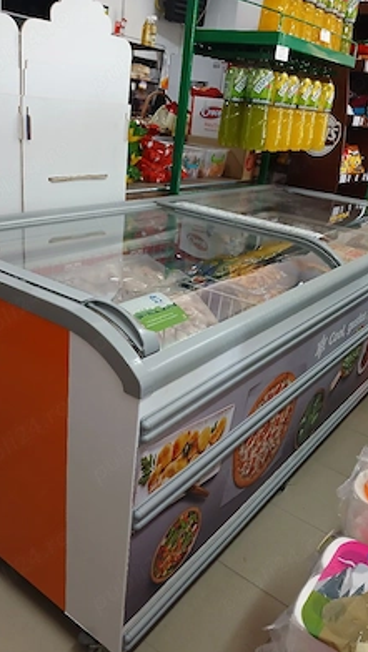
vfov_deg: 64.3
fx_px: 520
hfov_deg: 39.0
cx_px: 178
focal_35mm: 30
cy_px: 331
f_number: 1.8
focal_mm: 3.98
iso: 320
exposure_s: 1/33.3
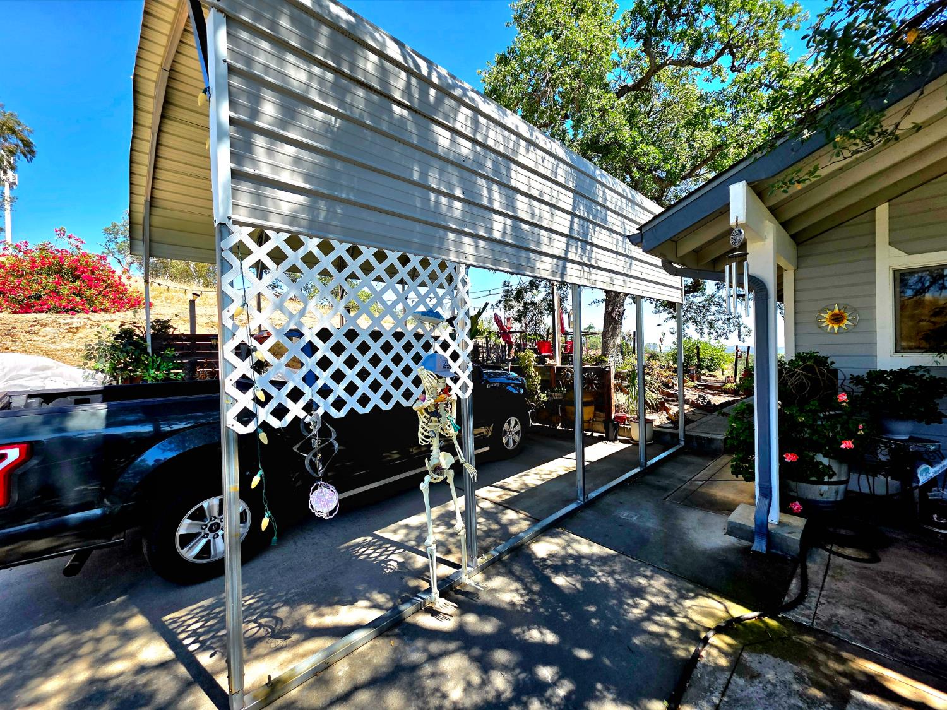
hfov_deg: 106.2
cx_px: 474
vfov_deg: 89.9
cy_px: 355
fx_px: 356
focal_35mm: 13
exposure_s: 1/833
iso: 40
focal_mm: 2.2
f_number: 1.9
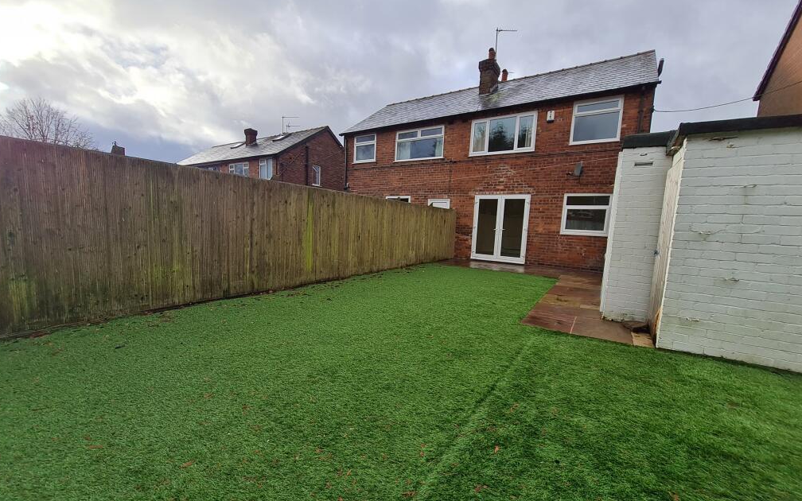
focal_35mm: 14
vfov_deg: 78.6
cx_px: 395
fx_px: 306
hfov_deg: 105.3
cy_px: 259
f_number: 2.2
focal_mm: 1.74
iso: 50
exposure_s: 1/792
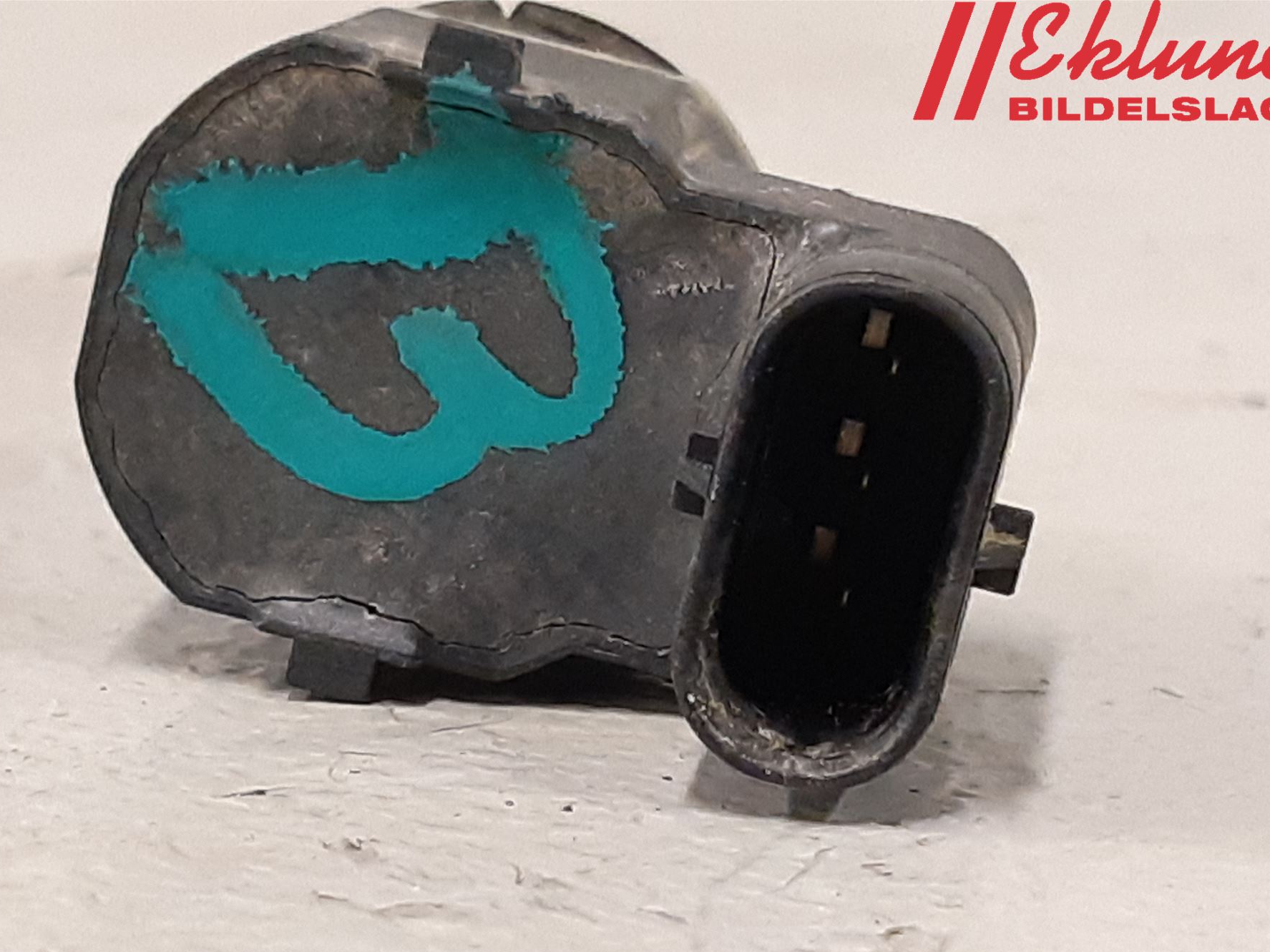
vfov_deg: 46.6
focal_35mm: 30
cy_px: 549
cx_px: 620
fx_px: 1101
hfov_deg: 60.0
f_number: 1.7
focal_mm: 3.93
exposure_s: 1/50
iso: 250
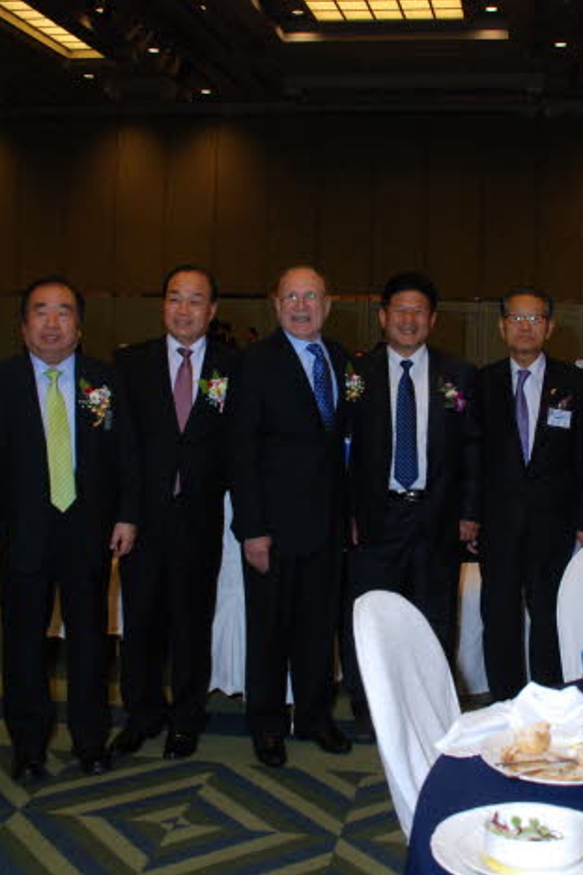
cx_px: 381
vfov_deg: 43.6
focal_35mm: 45
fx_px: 1093
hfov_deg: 29.7
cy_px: 438
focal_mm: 20
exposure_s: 1/50
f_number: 5
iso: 640
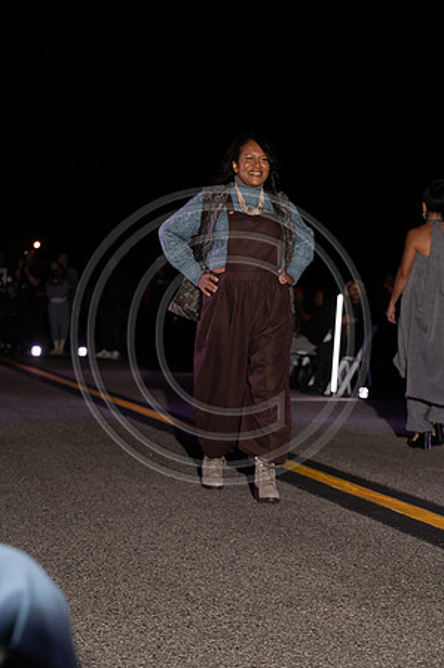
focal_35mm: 92
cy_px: 334
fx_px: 1706
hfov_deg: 14.8
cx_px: 222
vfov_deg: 22.2
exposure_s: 1/200
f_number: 6.3
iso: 1000
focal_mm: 92
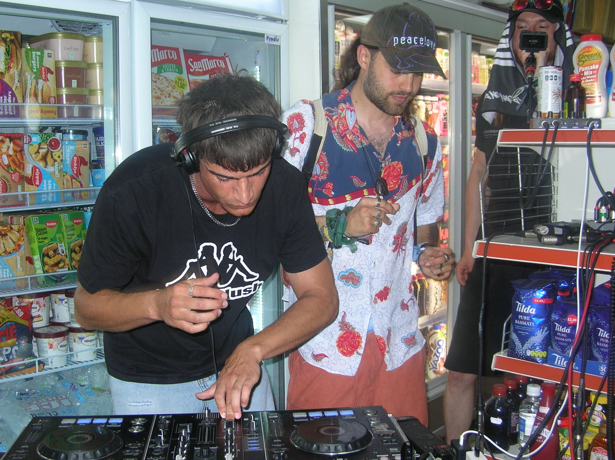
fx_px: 710
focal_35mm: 40
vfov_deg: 35.9
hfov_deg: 46.8
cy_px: 238
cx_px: 280
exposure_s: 1/60.1
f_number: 2.7
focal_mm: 6
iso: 50
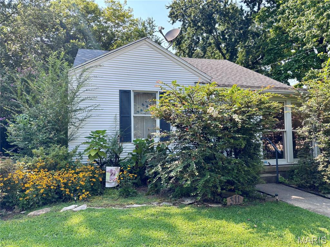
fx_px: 248
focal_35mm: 26
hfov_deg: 67.3
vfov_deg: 53.1
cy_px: 124
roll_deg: +0.6
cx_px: 165
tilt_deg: +1.9
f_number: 1.6
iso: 50
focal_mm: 5.96
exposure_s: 1/752
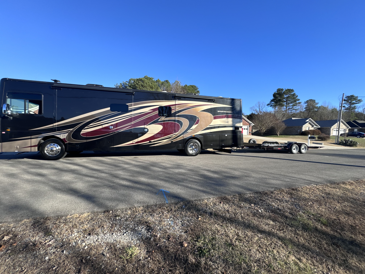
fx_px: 148
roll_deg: -1.1
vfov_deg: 85.7
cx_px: 182
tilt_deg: -2.1
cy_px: 137
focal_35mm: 14
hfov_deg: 102.1
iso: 40
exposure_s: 1/858
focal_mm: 2.22
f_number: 2.2
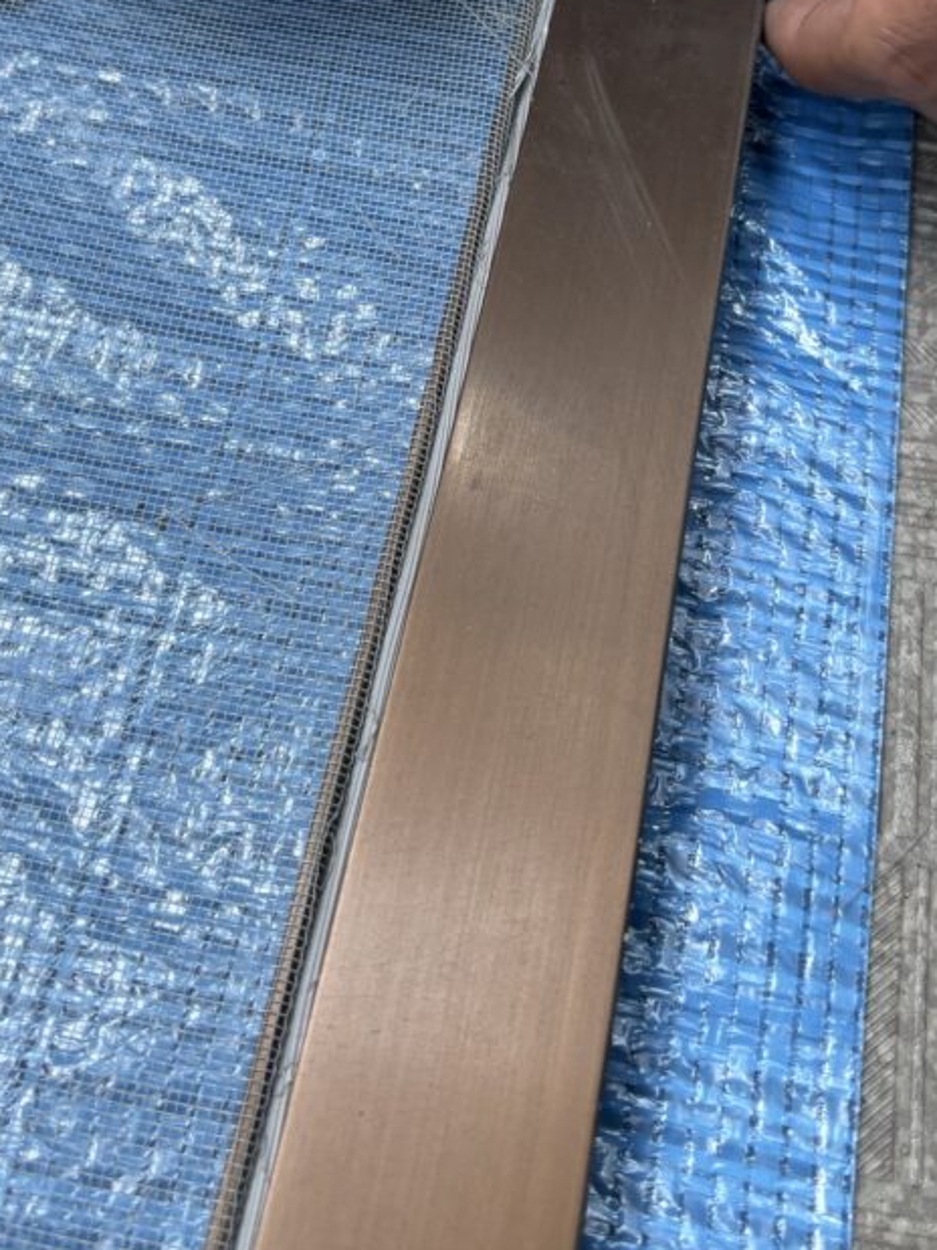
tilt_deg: -57.3
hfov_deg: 33.6
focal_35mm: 43
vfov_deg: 43.1
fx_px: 1552
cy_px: 400
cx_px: 507
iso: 40
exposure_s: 1/186
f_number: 1.6
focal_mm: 5.96
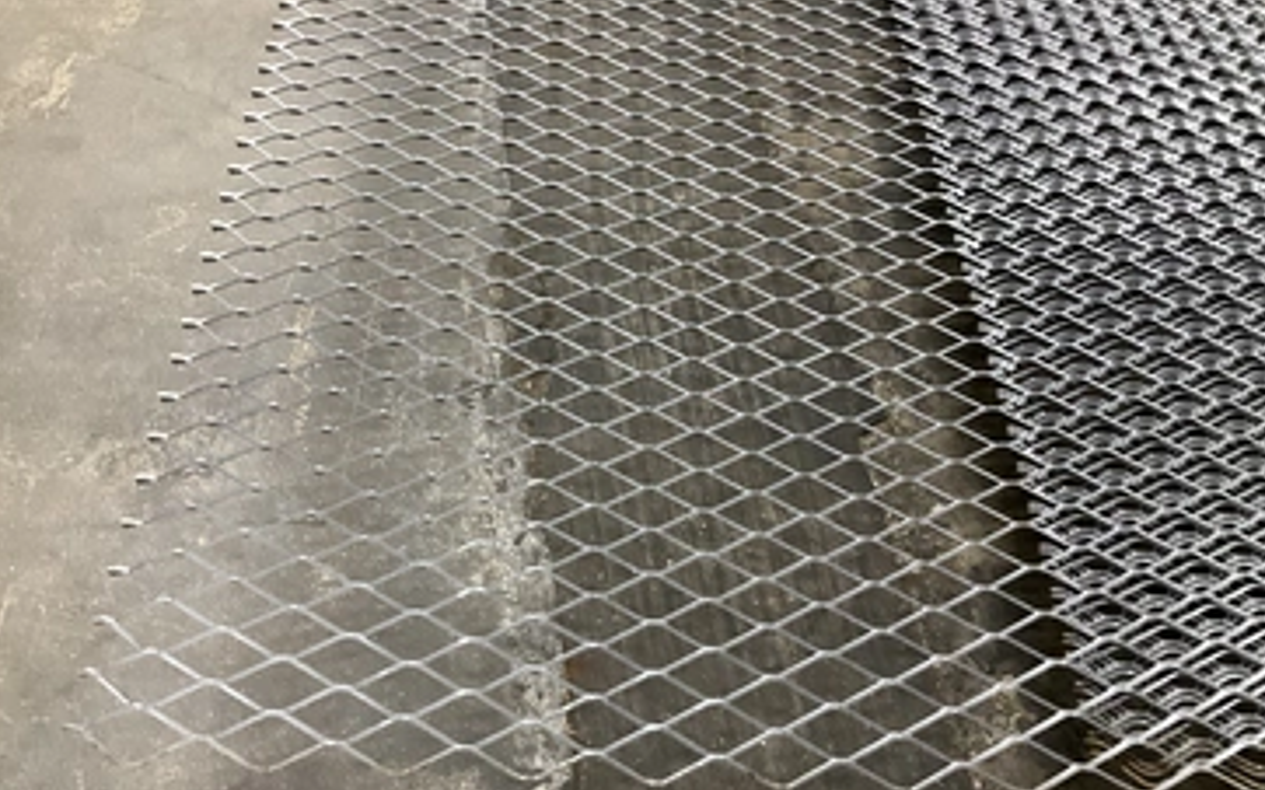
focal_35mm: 34
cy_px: 433
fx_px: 1172
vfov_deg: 37.2
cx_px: 632
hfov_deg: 56.7
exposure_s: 1/30
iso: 320
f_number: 1.8
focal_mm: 3
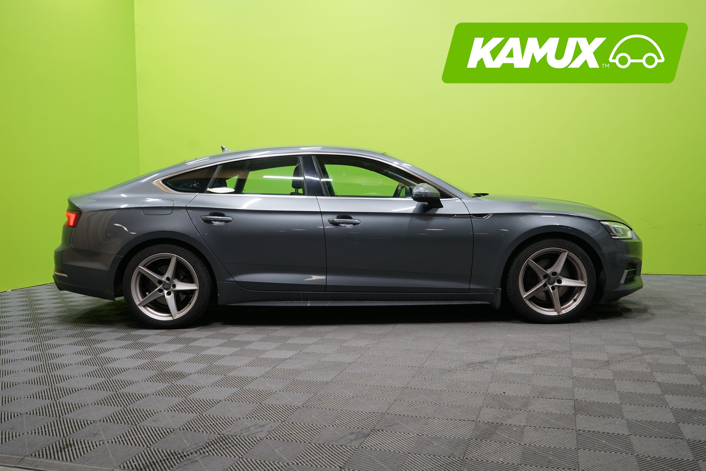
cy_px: 236
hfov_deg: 57.2
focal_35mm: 33
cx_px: 353
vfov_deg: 40.0
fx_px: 647
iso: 400
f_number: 4.5
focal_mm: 33
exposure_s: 1/40
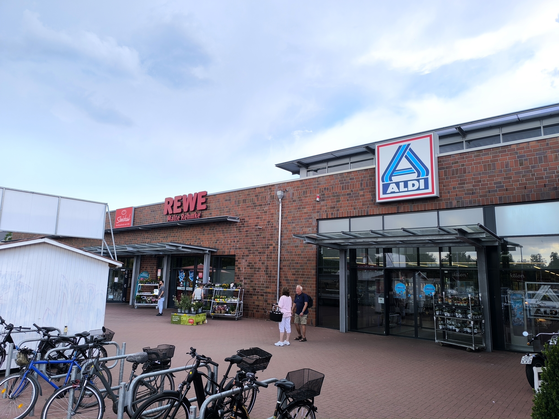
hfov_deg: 73.9
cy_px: 210
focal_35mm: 23
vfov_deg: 58.9
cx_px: 280
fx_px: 371
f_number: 1.65
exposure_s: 1/132
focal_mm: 6.14
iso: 50
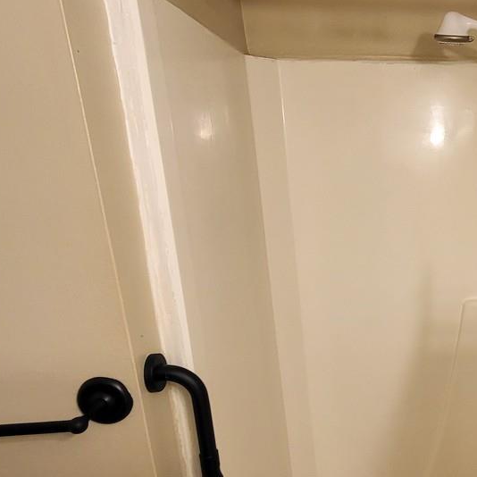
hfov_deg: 45.7
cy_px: 280
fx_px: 483
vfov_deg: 52.3
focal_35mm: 31
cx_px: 458
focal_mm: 1.74
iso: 160
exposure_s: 1/60
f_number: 2.2
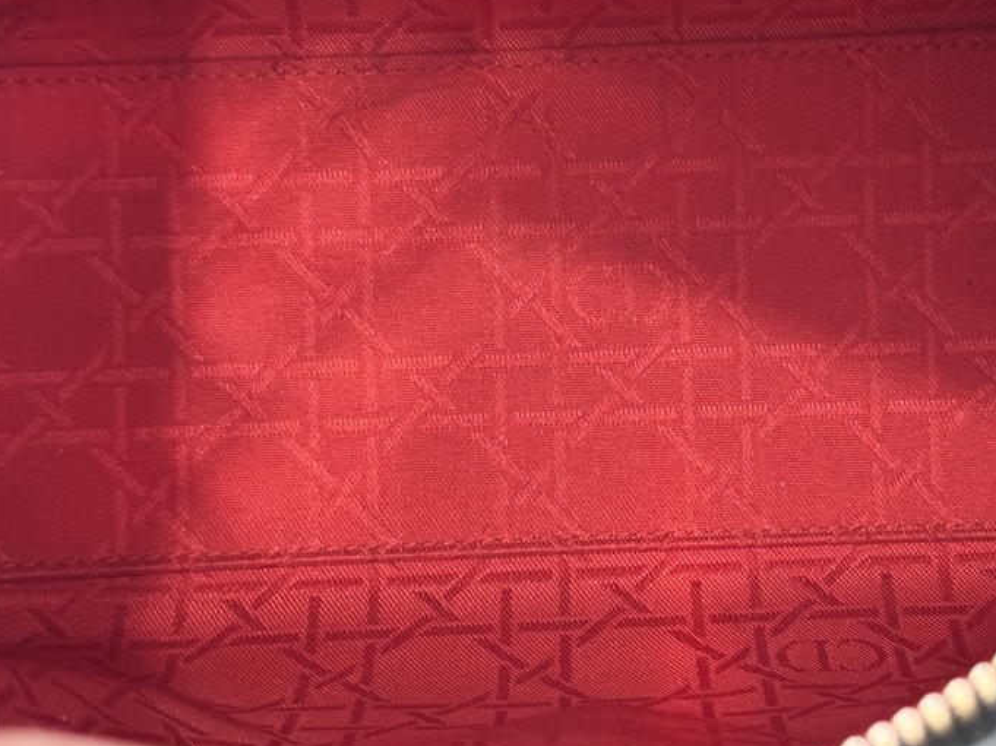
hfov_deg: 27.3
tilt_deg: -63.3
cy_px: 334
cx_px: 612
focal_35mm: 71
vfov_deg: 20.7
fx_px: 2042
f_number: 1.78
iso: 640
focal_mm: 6.76
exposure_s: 1/25
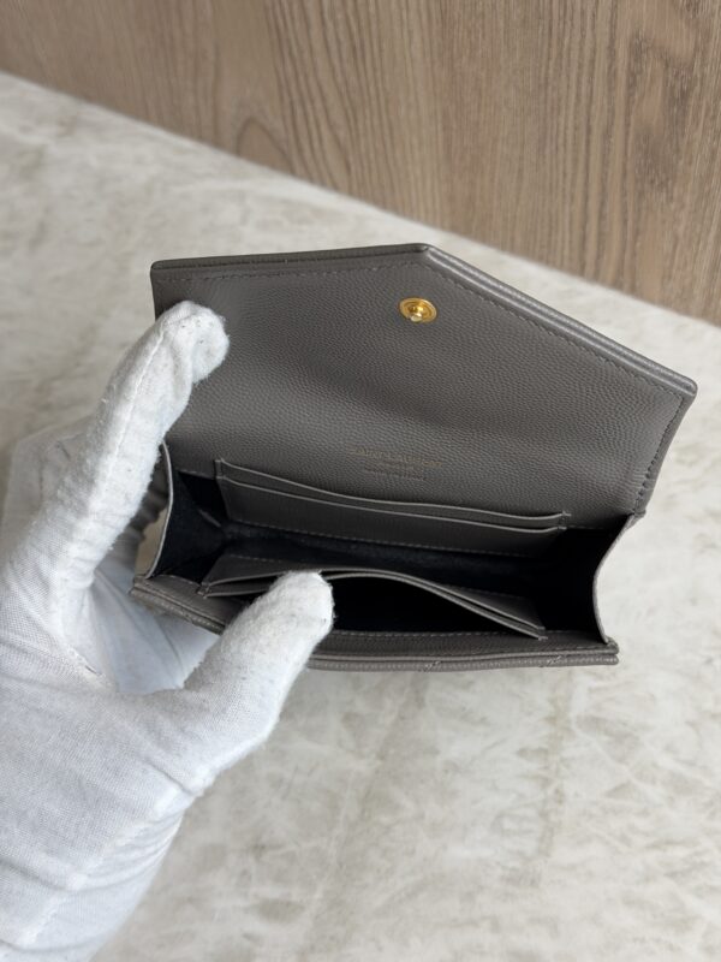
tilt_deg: -53.5
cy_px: 481
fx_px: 1333
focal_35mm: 48
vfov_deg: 39.7
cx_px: 360
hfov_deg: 30.3
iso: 64
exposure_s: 1/120
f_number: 1.78
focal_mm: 6.76
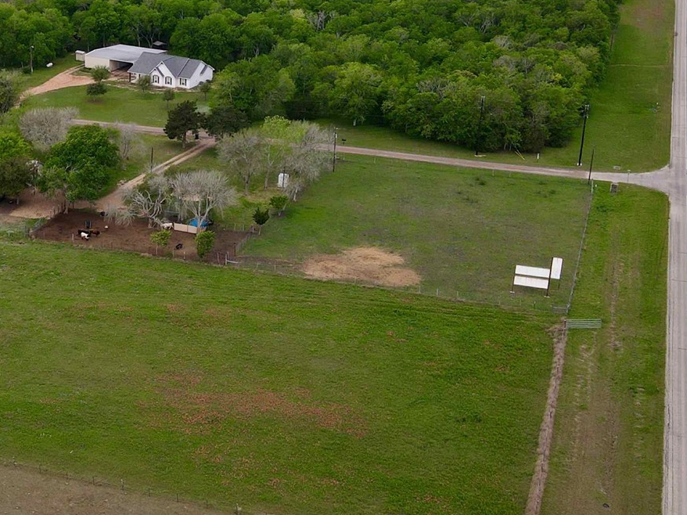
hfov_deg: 32.9
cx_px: 89
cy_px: 208
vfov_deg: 26.0
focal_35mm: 56
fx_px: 1111
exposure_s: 1/500
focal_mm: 4.5
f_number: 2.8
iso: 100
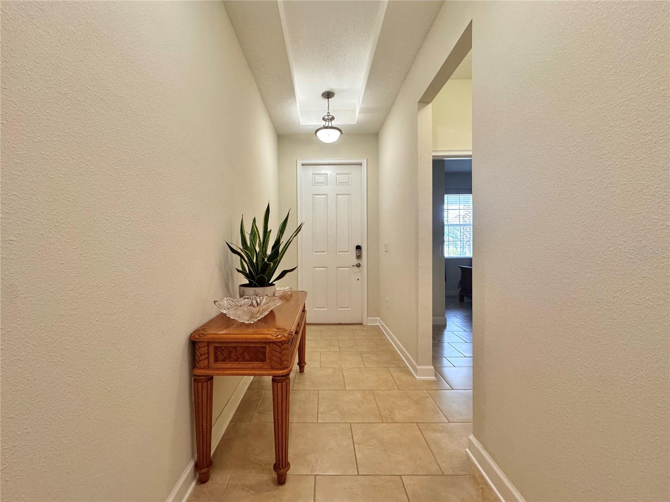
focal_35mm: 14
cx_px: 335
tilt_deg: -1.2
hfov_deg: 102.1
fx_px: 271
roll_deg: -0.1
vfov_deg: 85.7
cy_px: 251
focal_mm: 2.22
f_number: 2.2
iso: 250
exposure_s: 1/120
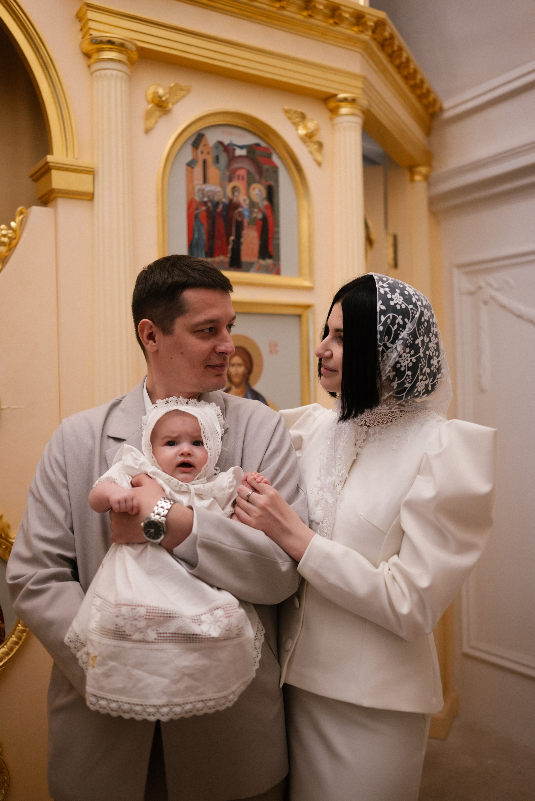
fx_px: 779
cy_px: 400
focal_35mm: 35
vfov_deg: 54.4
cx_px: 268
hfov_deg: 37.9
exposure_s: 1/250
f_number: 1.8
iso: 640
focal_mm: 35
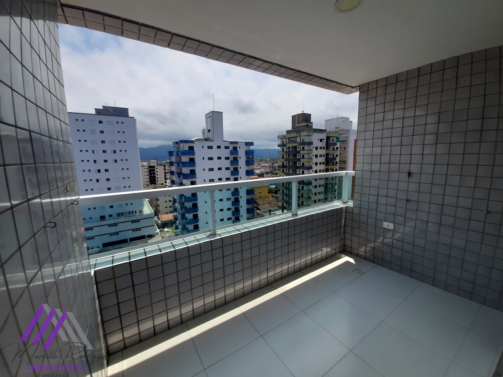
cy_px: 188
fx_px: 189
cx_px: 252
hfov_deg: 106.2
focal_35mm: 13
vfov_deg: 89.9
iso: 40
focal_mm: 1.42
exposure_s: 1/1681
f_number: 2.2
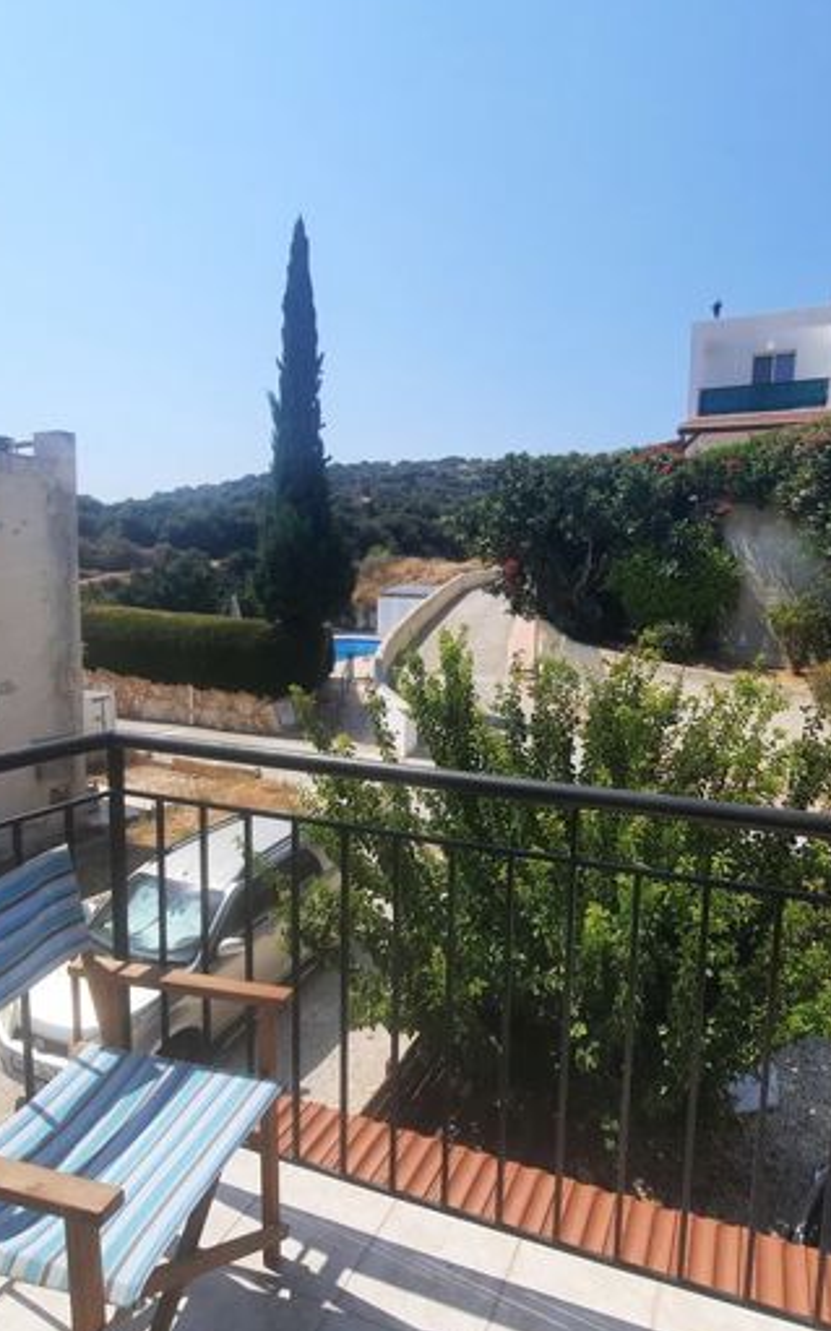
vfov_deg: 88.0
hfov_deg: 61.5
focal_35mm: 19
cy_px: 662
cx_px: 507
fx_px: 689
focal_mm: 1.74
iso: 40
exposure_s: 1/1808
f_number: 2.2
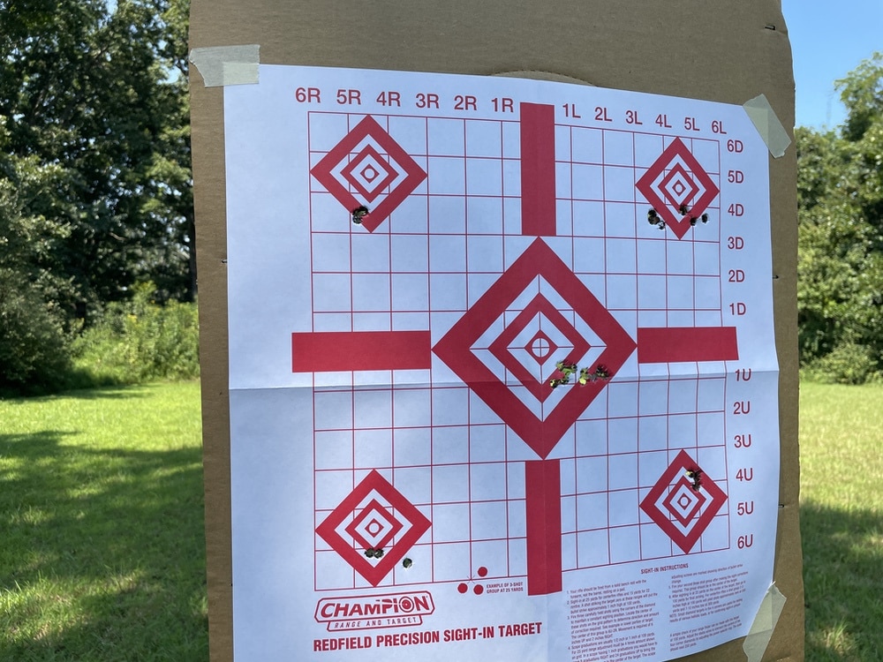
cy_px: 331
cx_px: 442
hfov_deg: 67.3
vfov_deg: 53.1
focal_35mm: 26
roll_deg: -2.9
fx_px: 663
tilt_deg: -2.7
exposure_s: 1/1435
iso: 32
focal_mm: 4.2
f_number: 1.6
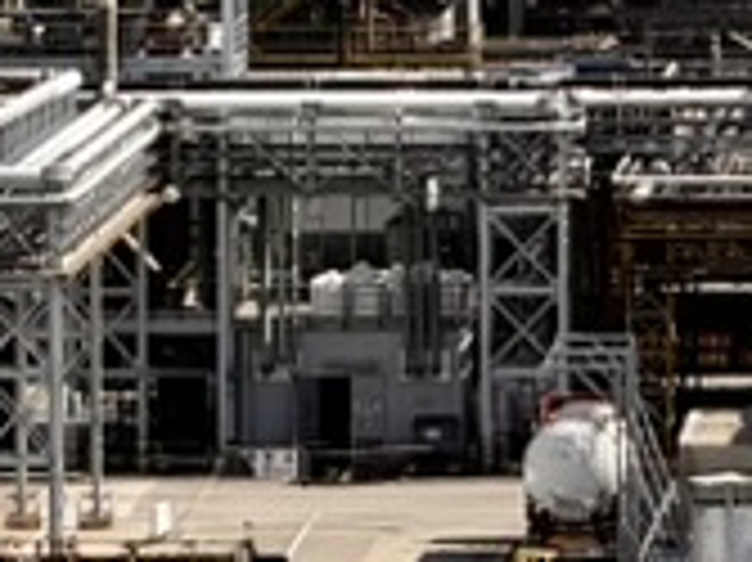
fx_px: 15999
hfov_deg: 2.7
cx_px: 54
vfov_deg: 2.0
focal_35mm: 737
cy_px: -40
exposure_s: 1/1422
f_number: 2.8
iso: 64
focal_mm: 15.66
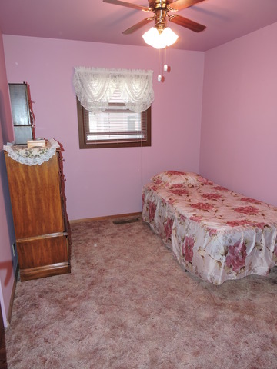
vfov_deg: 71.6
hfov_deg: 56.8
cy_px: 184
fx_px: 256
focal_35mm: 24
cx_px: 138
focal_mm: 4.3
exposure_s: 1/30
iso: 200
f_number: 3.3
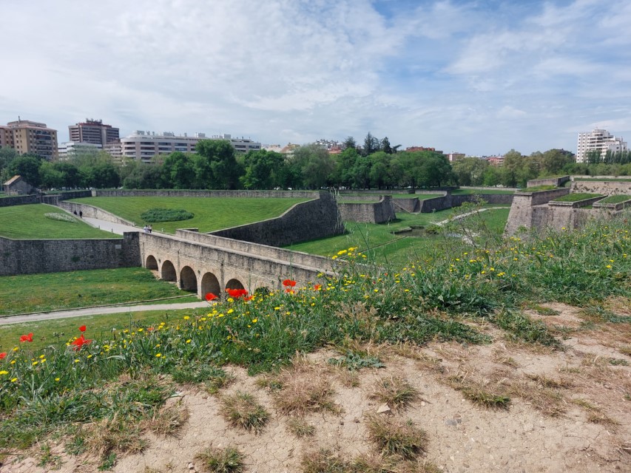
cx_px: 316
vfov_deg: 54.9
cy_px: 236
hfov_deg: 69.4
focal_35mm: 25
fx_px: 456
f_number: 1.8
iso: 25
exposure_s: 1/1505
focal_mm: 5.23
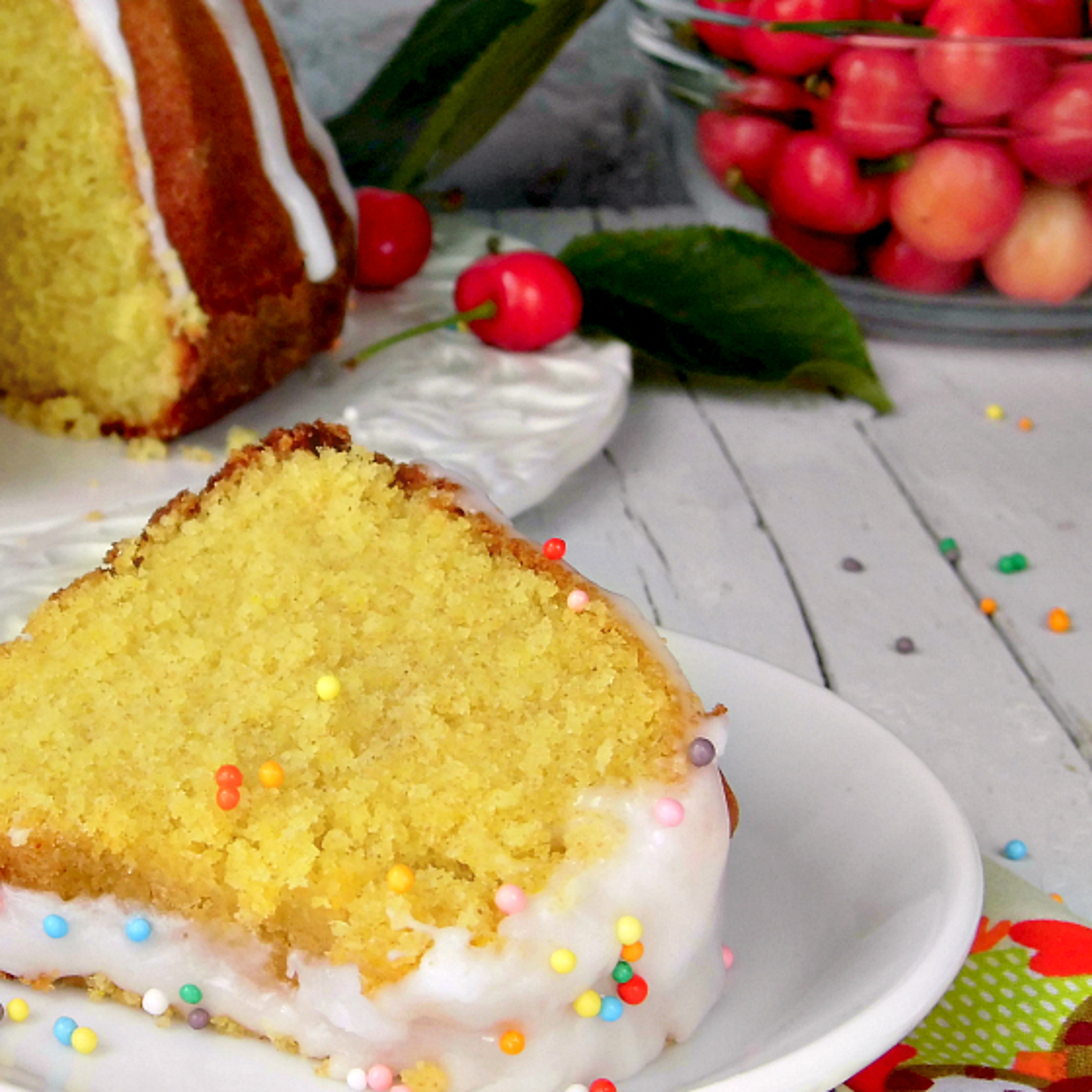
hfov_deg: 22.4
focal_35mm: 76
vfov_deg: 22.8
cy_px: 525
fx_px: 2712
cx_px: 199
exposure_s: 1/125
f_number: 3.4
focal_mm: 8.3
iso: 100
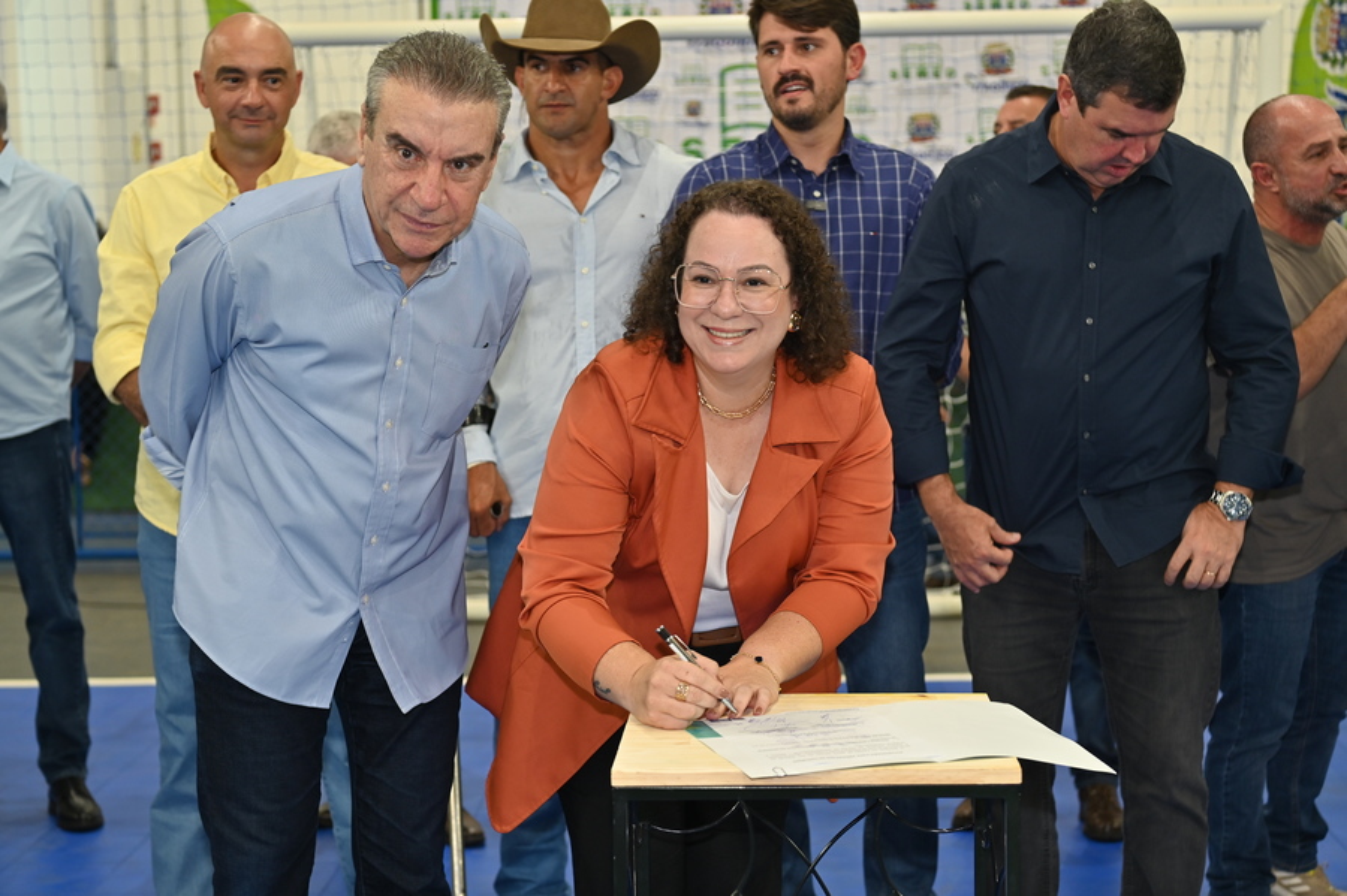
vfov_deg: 21.9
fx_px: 2318
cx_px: 674
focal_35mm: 62
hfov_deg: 32.4
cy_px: 448
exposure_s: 1/60
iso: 450
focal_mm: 62
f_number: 4
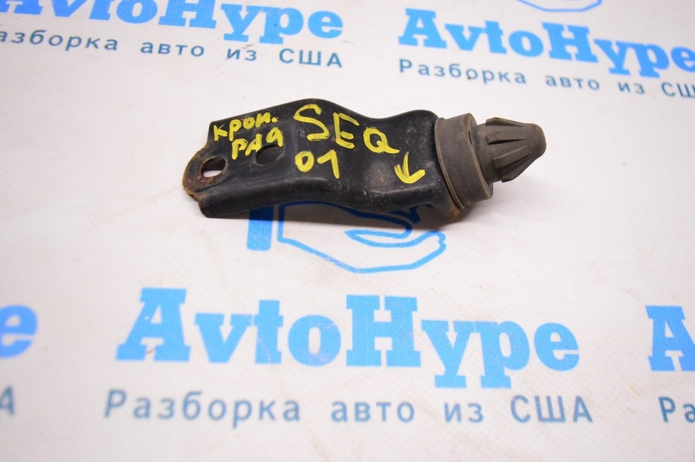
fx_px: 608
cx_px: 348
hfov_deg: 59.5
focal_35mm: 32
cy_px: 231
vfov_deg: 41.6
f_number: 3.8
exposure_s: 1/400
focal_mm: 21
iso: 3200
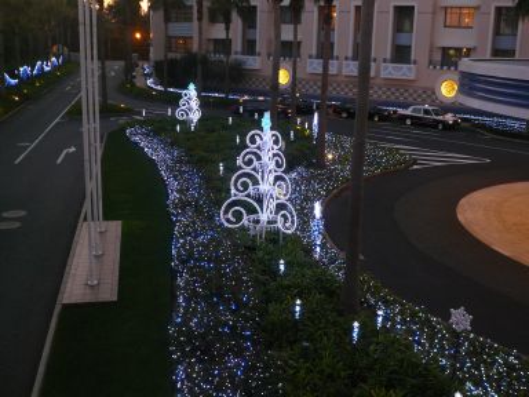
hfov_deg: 44.8
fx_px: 642
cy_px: 198
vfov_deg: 34.3
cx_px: 264
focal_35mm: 42
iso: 200
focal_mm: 6.9
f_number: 3.3
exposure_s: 1/8
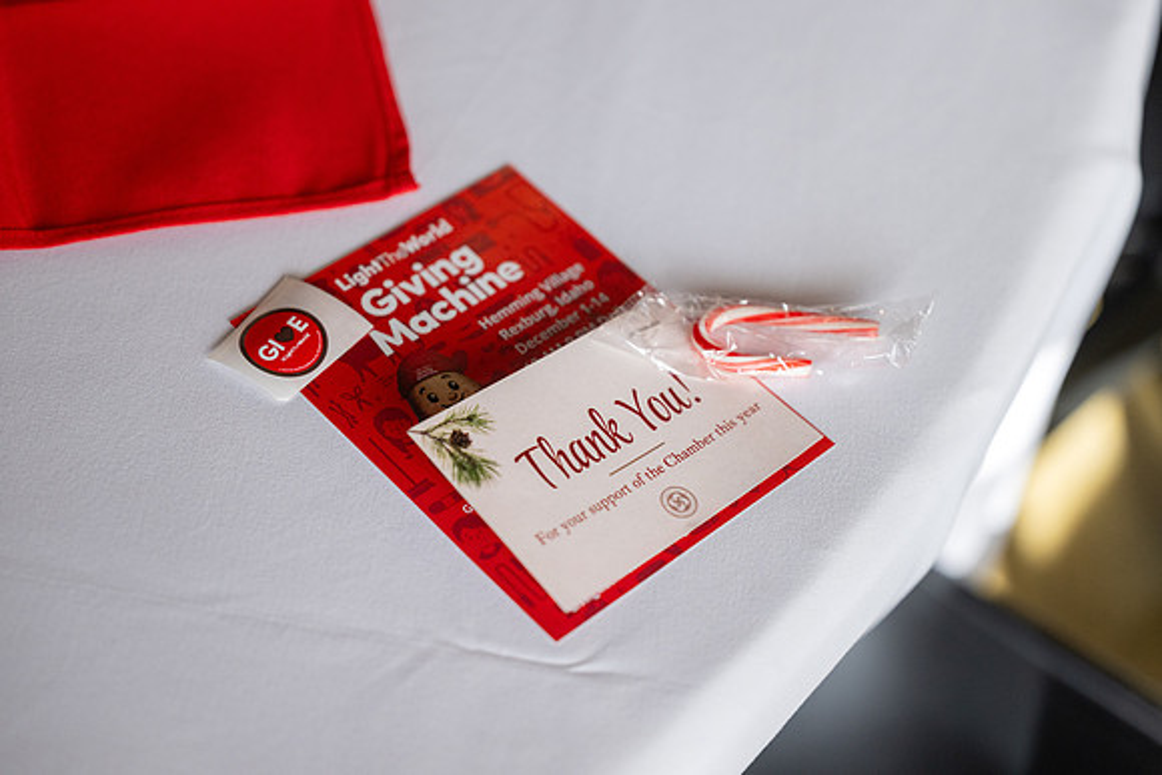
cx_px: 581
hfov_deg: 28.8
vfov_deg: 19.5
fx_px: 2260
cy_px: 388
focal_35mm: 70
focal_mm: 70
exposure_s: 1/500
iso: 1000
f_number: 2.8
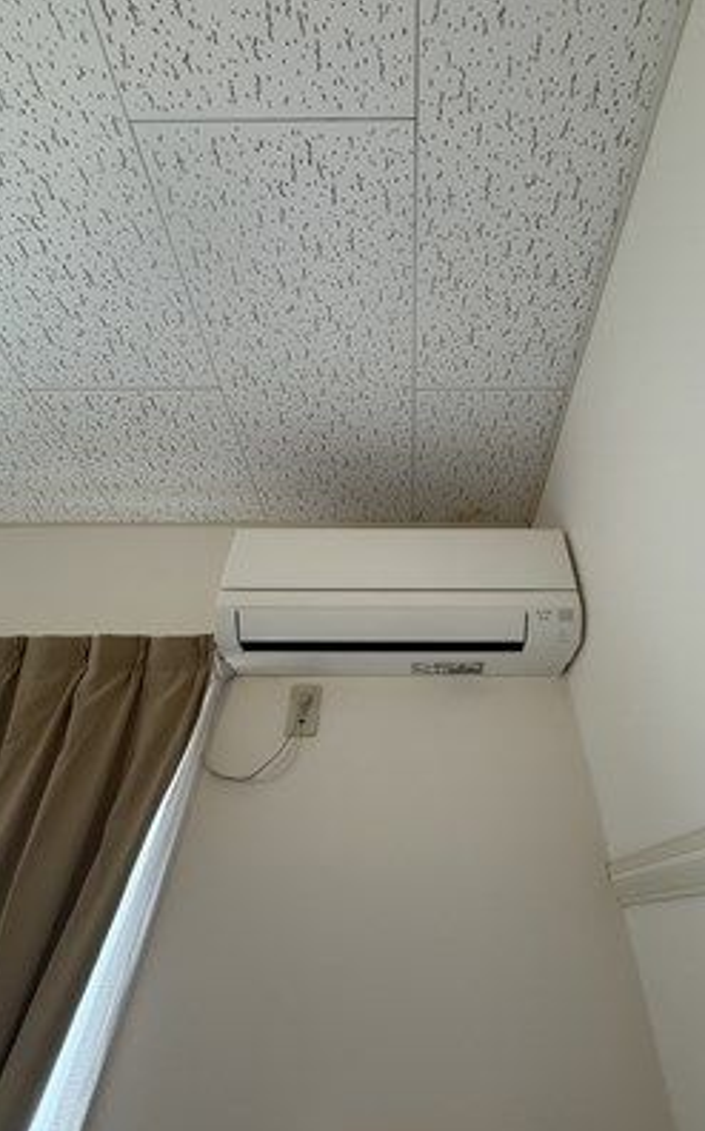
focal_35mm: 15
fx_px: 462
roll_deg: -0.8
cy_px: 568
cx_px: 405
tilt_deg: +39.8
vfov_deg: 101.5
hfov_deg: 74.3
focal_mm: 2.22
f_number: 2.2
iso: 200
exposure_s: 1/100
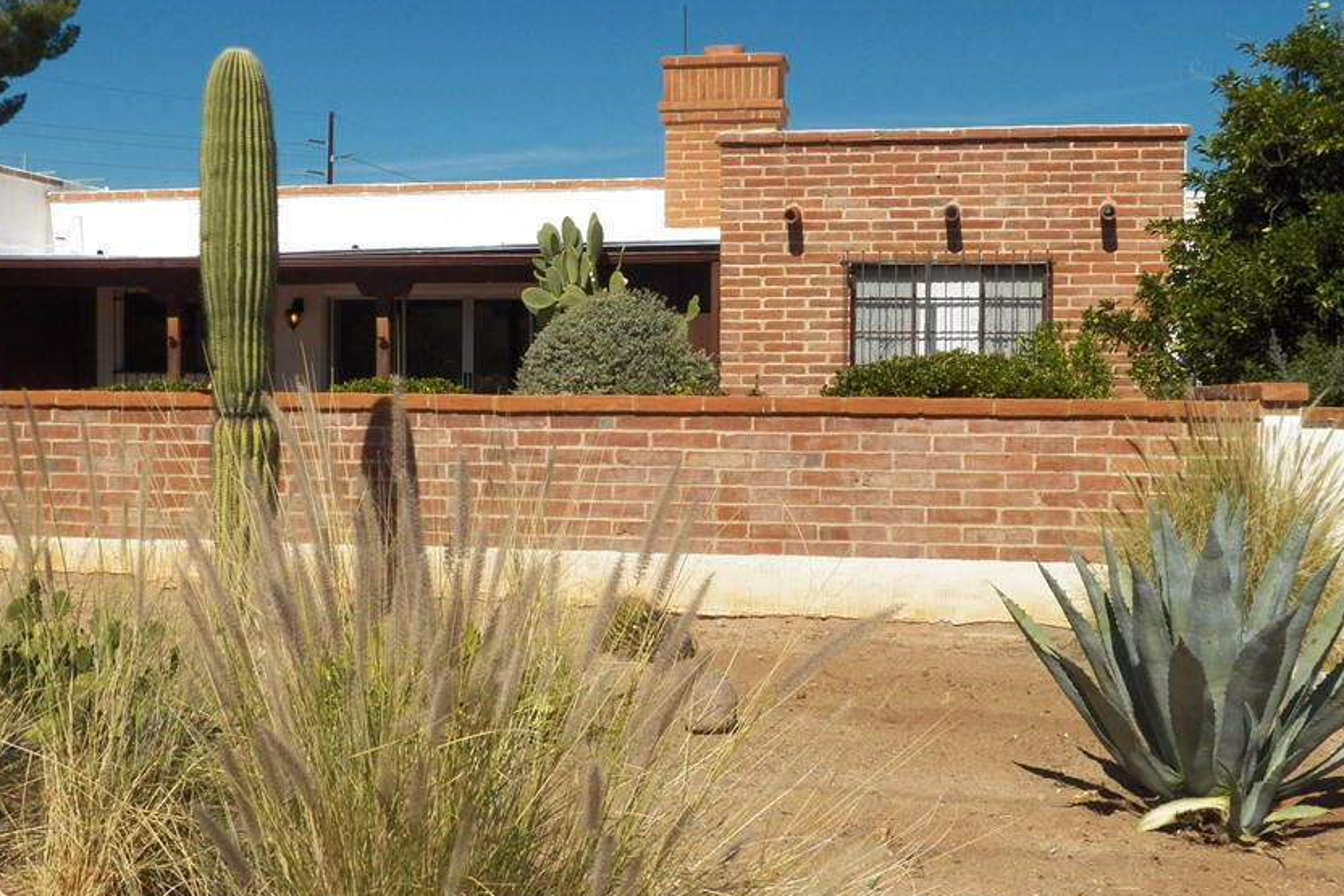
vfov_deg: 27.0
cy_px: 486
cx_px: 582
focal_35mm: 50
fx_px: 1867
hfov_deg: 39.5
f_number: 5.6
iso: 125
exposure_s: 1/1250
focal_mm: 7.1
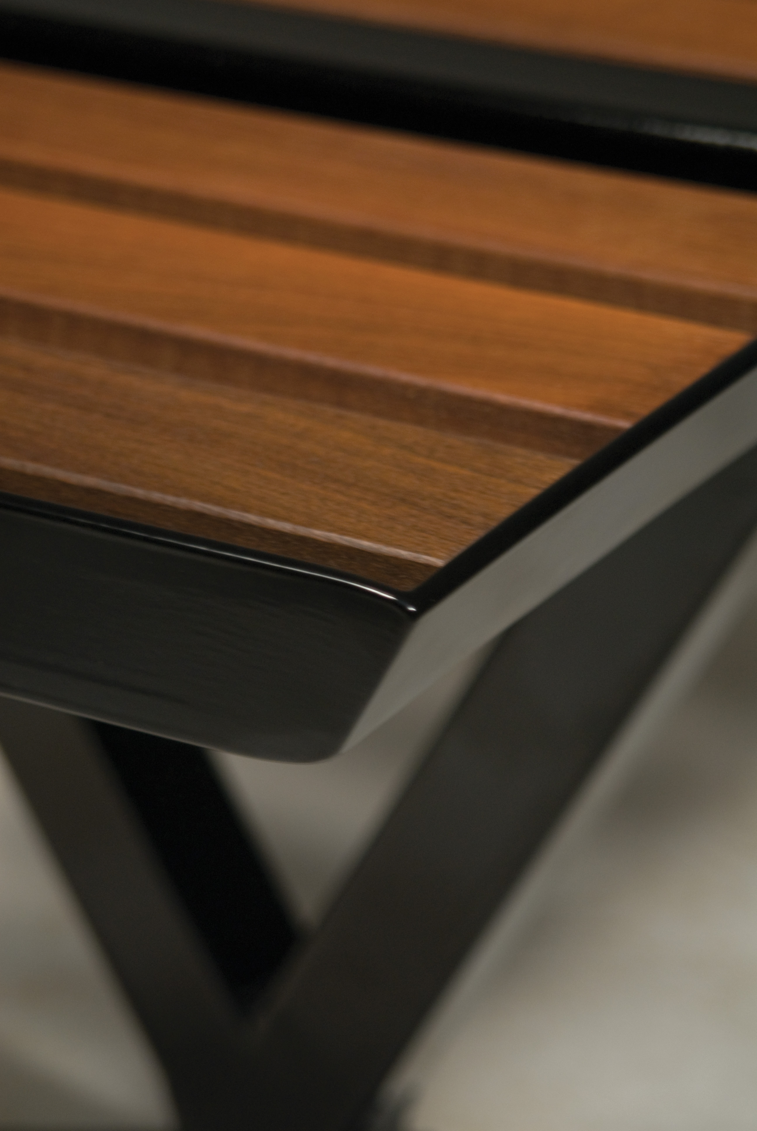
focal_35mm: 158
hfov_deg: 8.7
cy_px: 566
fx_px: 4953
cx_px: 378
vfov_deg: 13.0
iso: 400
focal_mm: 105
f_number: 4.5
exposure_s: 1/50
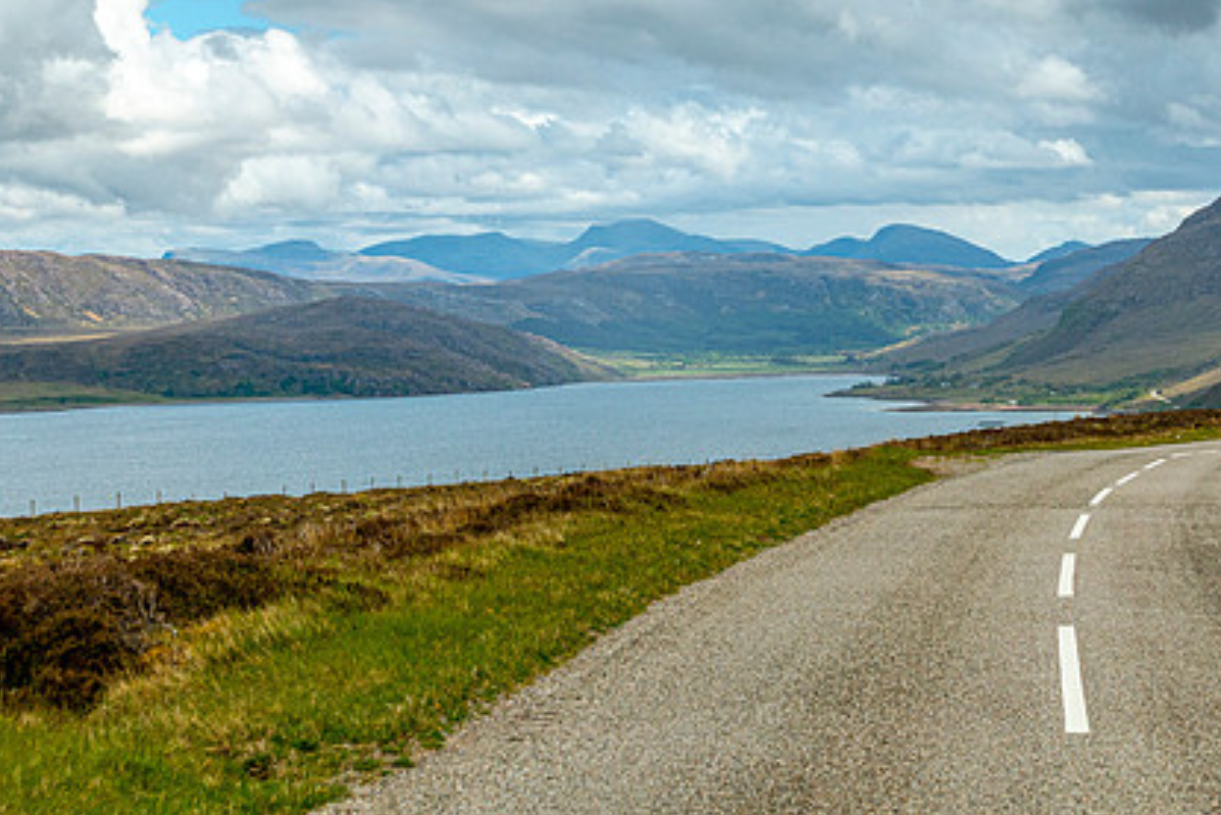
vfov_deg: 14.4
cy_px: 284
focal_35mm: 95
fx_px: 3223
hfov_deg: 21.4
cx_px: 747
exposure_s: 1/320
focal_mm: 25
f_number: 7.1
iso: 125
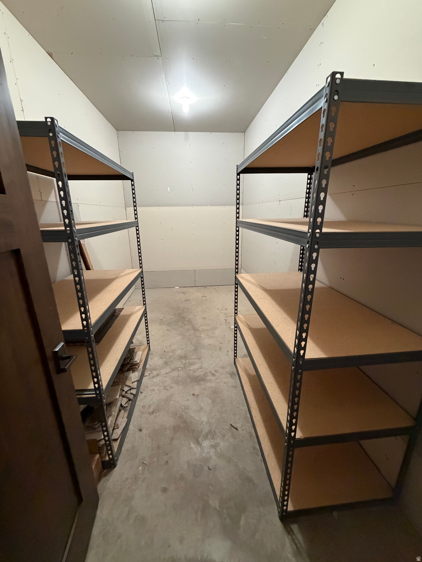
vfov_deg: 102.1
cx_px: 211
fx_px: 228
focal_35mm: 14
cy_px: 281
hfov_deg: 85.7
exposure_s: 1/60
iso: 640
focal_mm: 2.22
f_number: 2.2
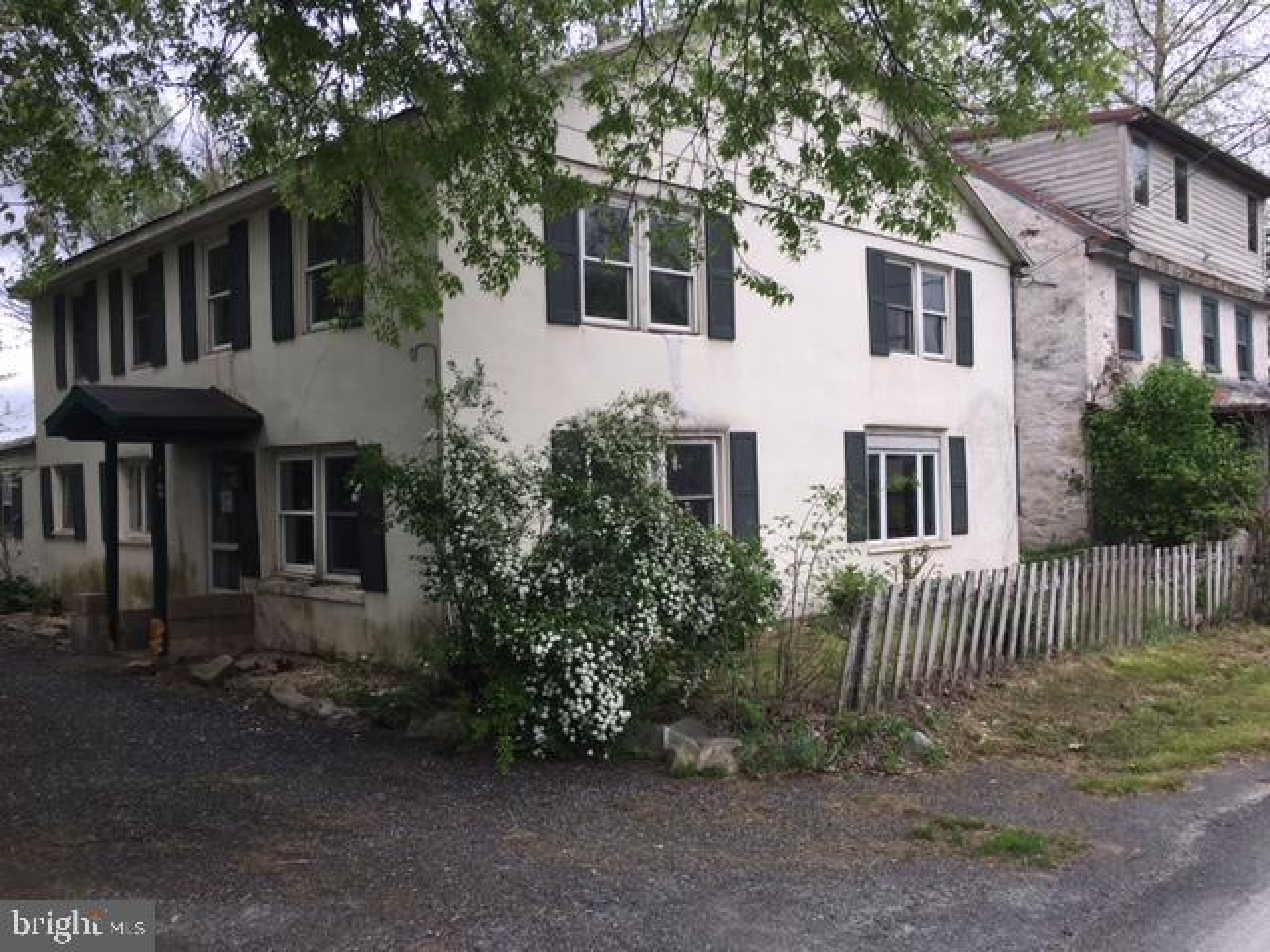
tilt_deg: +2.7
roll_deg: -1.2
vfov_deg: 48.2
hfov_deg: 61.7
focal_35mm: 29
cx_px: 635
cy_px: 476
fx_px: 1064
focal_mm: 4.15
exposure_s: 1/574
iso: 25
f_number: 2.2
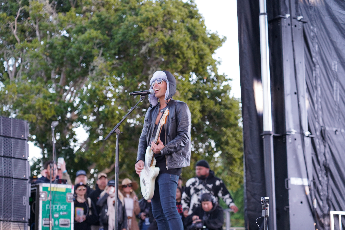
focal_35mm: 85
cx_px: 172
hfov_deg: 23.9
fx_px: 815
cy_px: 115
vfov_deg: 16.1
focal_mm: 85
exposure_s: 1/160
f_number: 4
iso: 1250
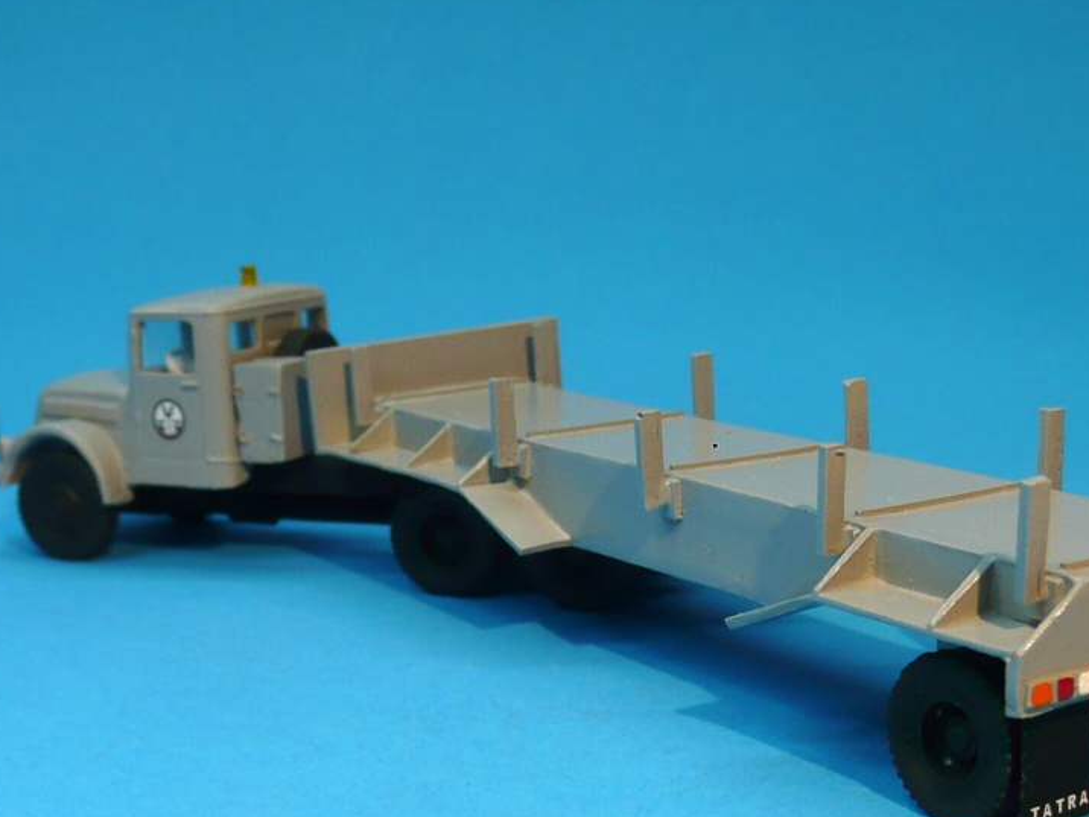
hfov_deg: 32.6
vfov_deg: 24.4
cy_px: 663
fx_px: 1856
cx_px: 659
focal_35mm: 59
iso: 100
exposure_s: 1/80
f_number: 3.4
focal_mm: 4.9
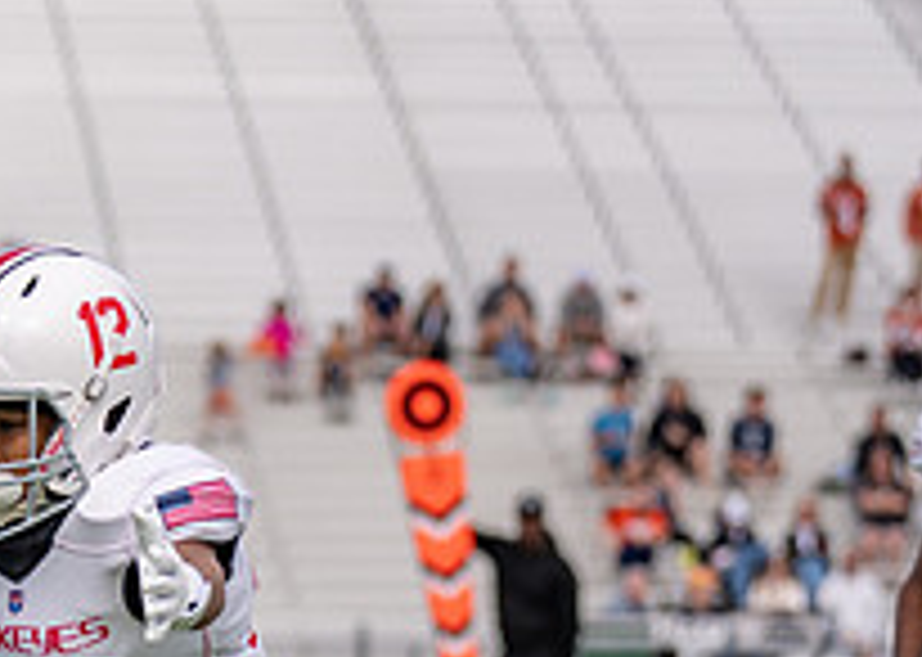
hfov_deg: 7.8
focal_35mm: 255
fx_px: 6671
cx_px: -198
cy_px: 698
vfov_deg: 5.6
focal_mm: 82
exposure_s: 1/3200
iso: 160
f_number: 2.8
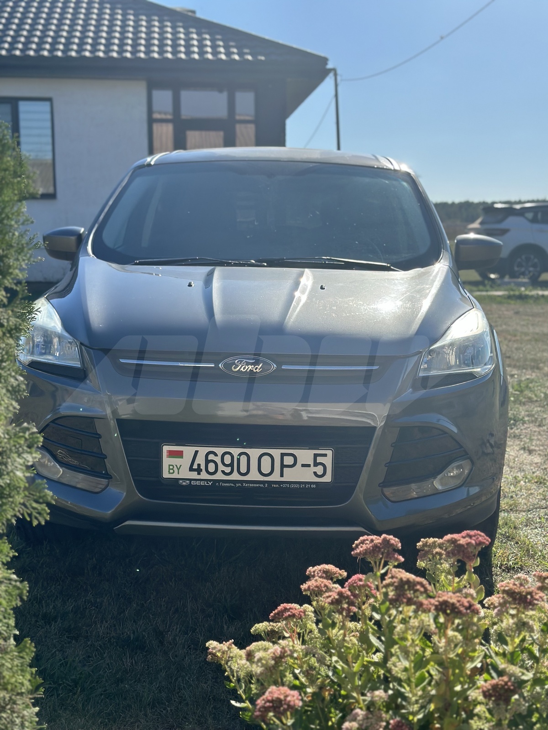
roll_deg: +0.1
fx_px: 1013
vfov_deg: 39.7
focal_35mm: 48
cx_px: 274
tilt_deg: -9.0
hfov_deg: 30.3
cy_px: 365
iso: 80
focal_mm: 6.86
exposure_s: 1/5263
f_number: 1.78
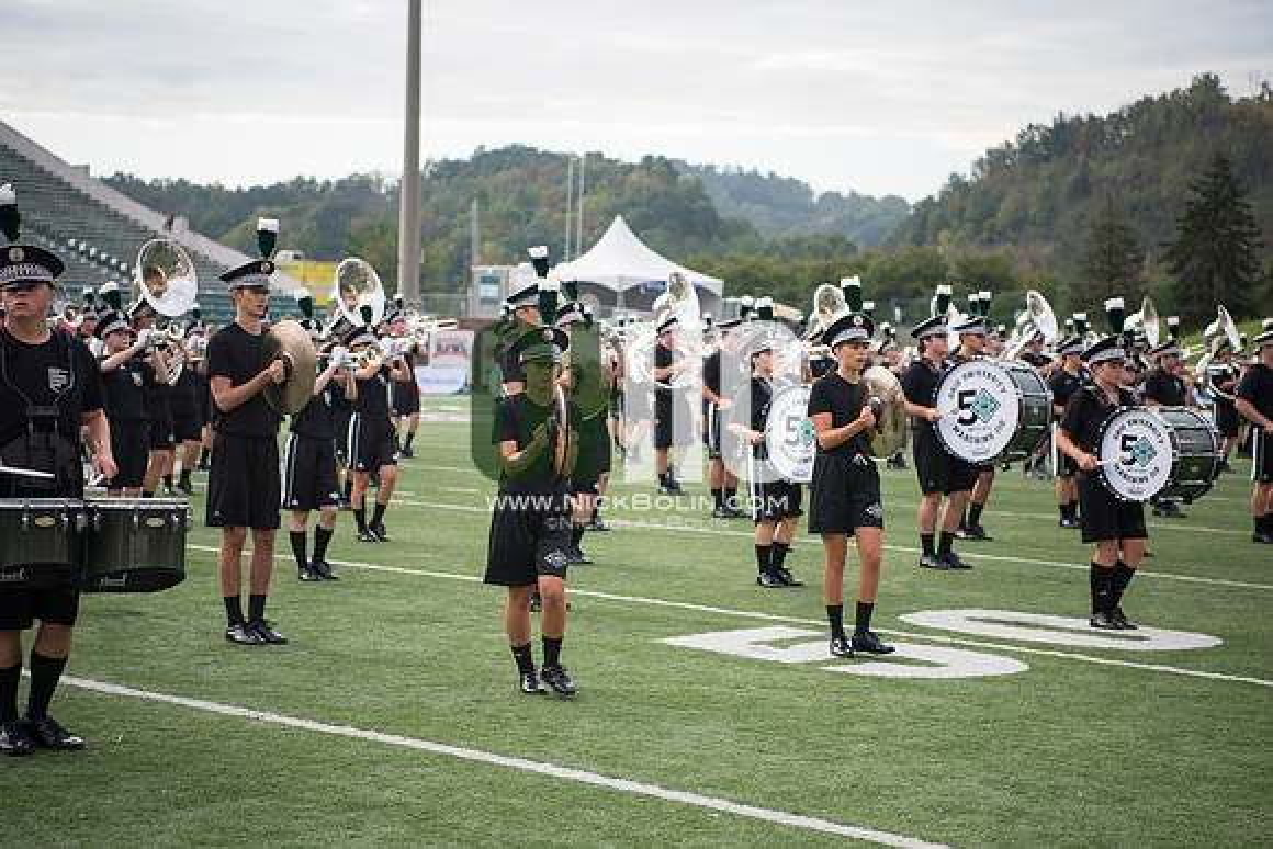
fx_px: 2476
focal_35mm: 70
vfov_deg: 19.5
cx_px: 636
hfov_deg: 28.8
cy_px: 424
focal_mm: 70
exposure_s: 1/2000
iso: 400
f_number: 2.8
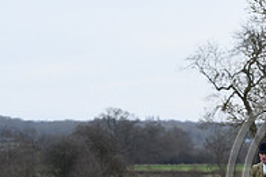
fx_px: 2793
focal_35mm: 378
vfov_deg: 3.6
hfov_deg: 5.4
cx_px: 353
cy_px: 176
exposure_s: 1/1250
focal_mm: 125
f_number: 5.6
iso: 2200
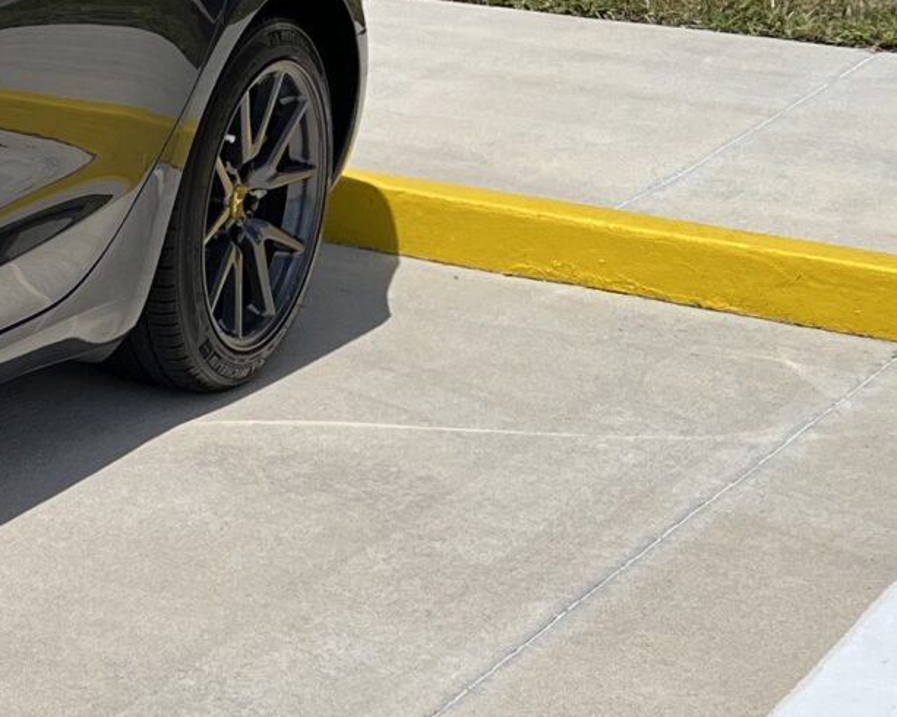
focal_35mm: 106
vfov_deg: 14.5
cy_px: 189
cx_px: -846
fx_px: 2813
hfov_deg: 15.0
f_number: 1.5
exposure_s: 1/7463
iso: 50
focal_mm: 5.7
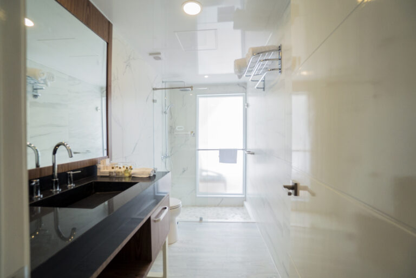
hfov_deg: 100.4
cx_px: 208
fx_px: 173
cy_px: 139
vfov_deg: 77.4
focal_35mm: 15
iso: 1000
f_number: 5.6
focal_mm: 10
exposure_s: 1/160
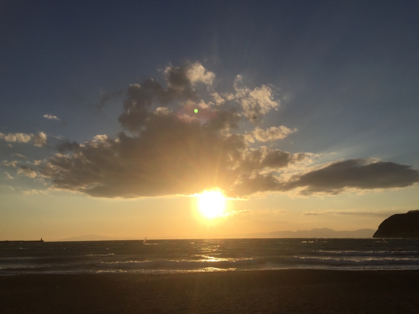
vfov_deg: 48.2
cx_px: 210
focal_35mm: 29
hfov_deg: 61.7
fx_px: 351
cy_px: 157
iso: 32
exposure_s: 1/5650
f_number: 2.2
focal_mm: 4.15
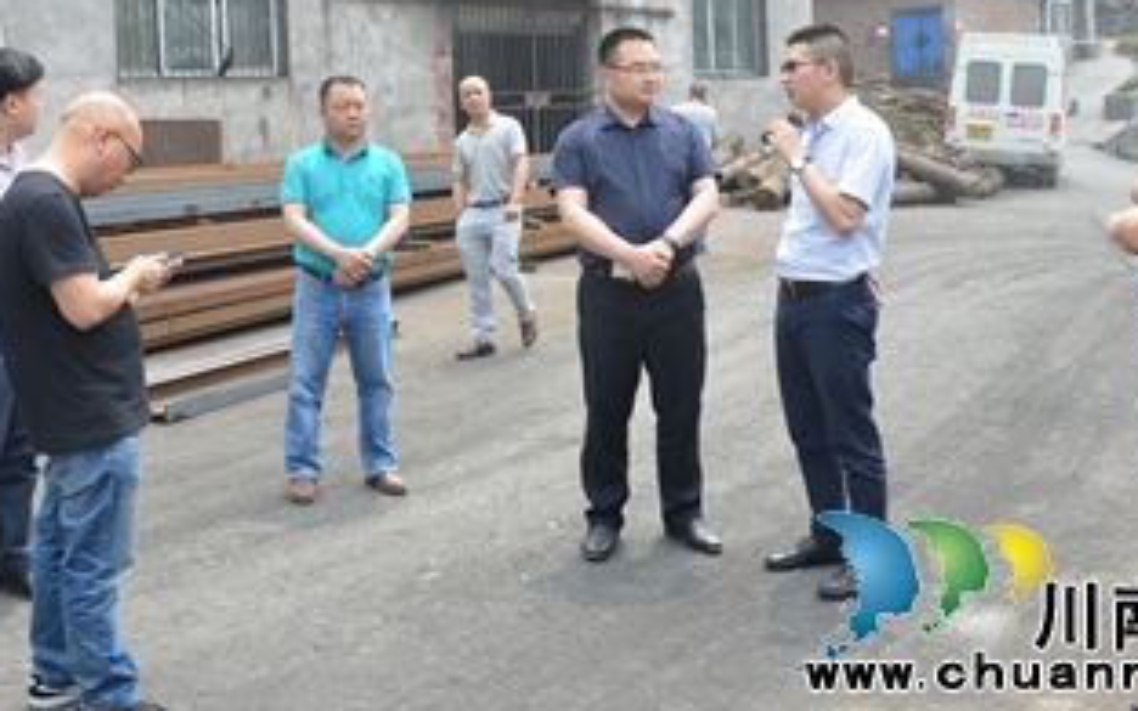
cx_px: 554
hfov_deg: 45.3
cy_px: 155
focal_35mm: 44
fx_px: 1365
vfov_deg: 28.7
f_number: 8
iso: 200
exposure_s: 1/250
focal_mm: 18
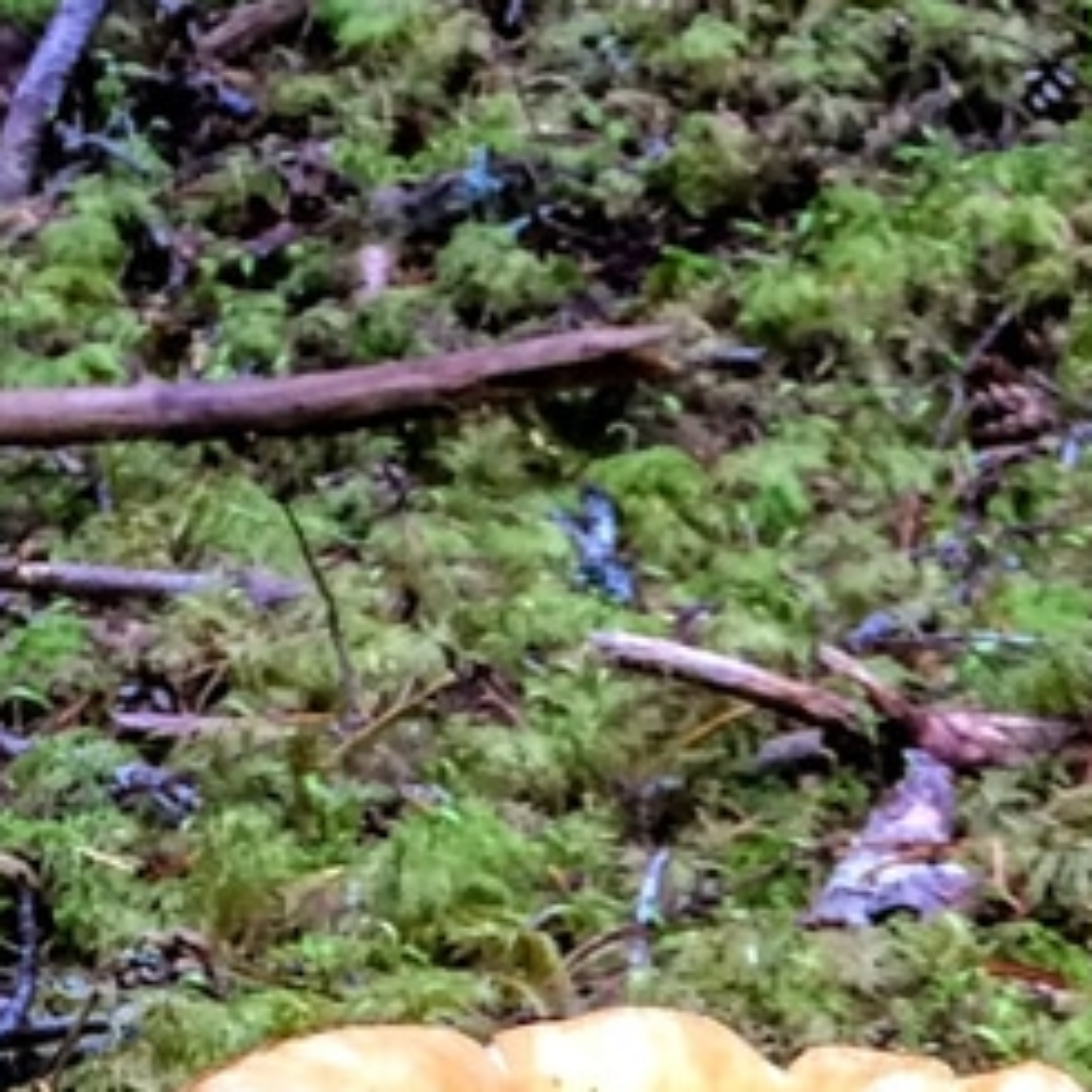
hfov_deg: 13.2
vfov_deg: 13.5
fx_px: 4426
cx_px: 1709
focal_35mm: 124
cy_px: 1424
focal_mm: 4.15
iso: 40
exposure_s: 1/40
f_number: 2.2
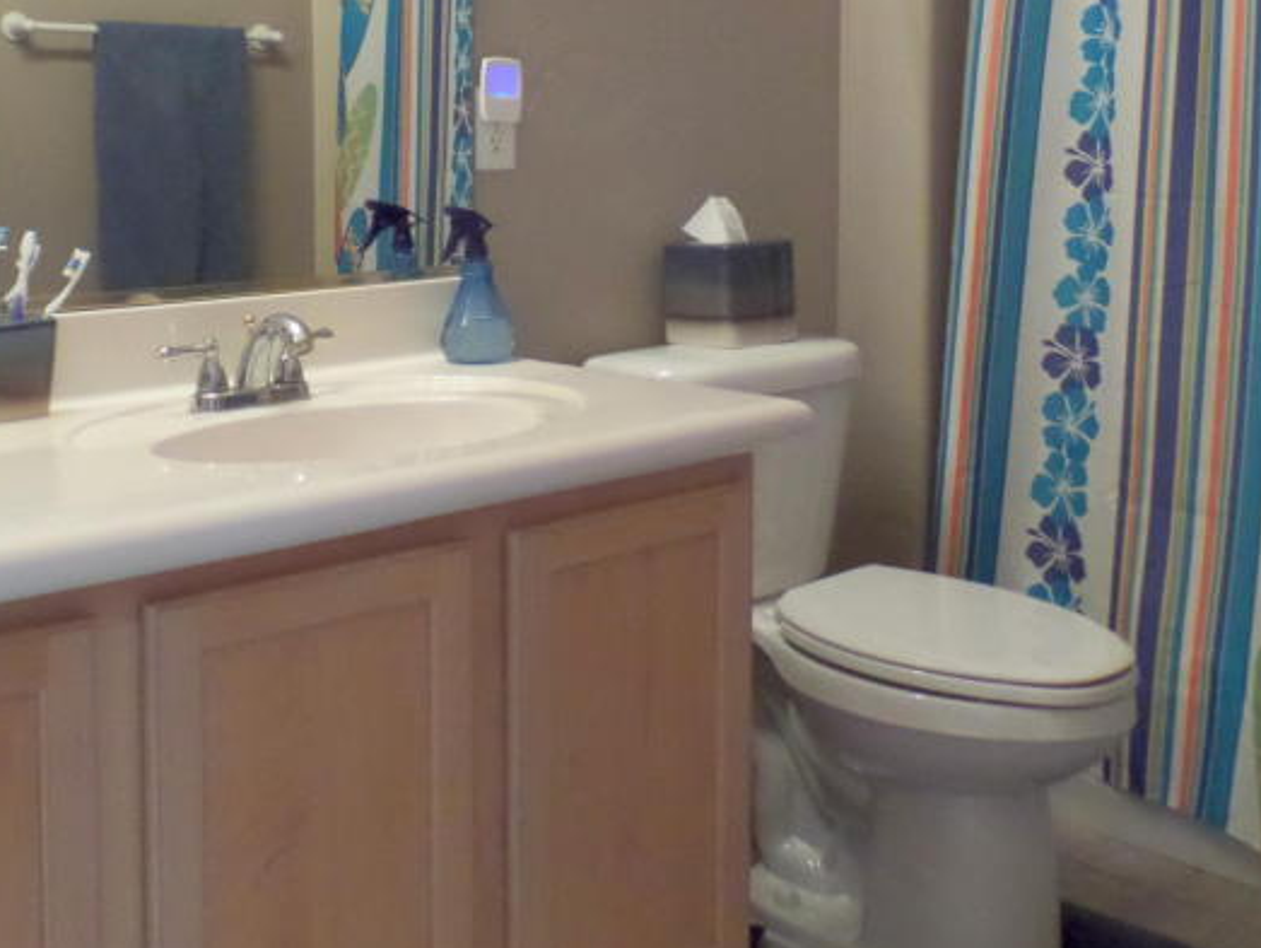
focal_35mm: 45
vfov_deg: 31.4
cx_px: 588
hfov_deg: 42.0
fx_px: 1640
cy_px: 188
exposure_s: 1/30
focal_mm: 4.1
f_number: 2.8
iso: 640
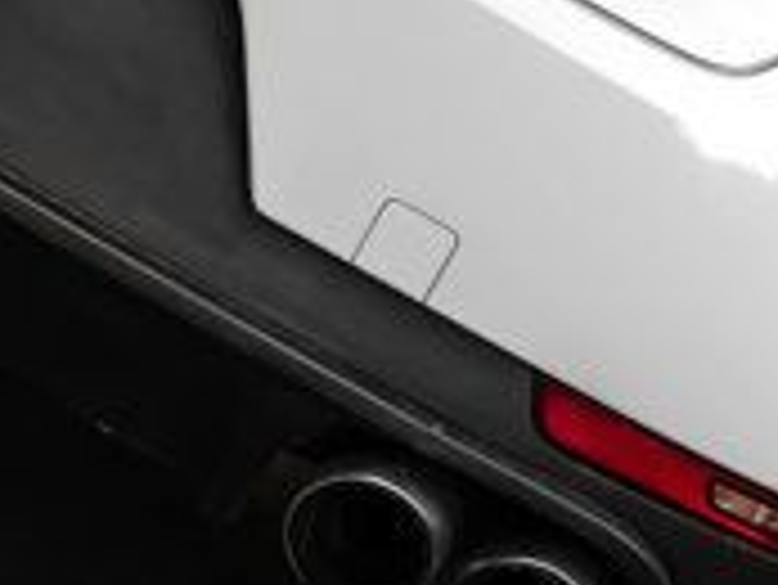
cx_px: 895
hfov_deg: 10.9
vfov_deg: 8.3
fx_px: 4003
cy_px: 97
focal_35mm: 178
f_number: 4.5
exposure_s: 1/500
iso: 640
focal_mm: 50
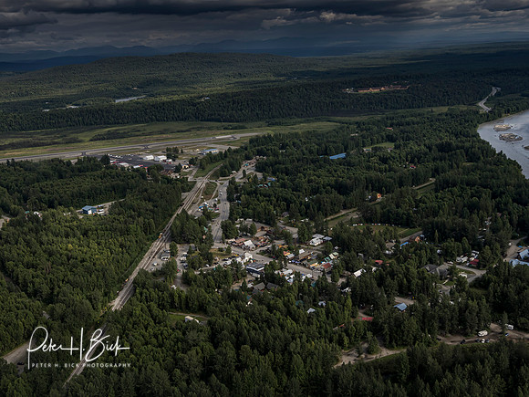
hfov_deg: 51.4
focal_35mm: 36
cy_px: 198
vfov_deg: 39.7
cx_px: 264
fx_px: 550
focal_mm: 18
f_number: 6.3
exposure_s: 1/640
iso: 400
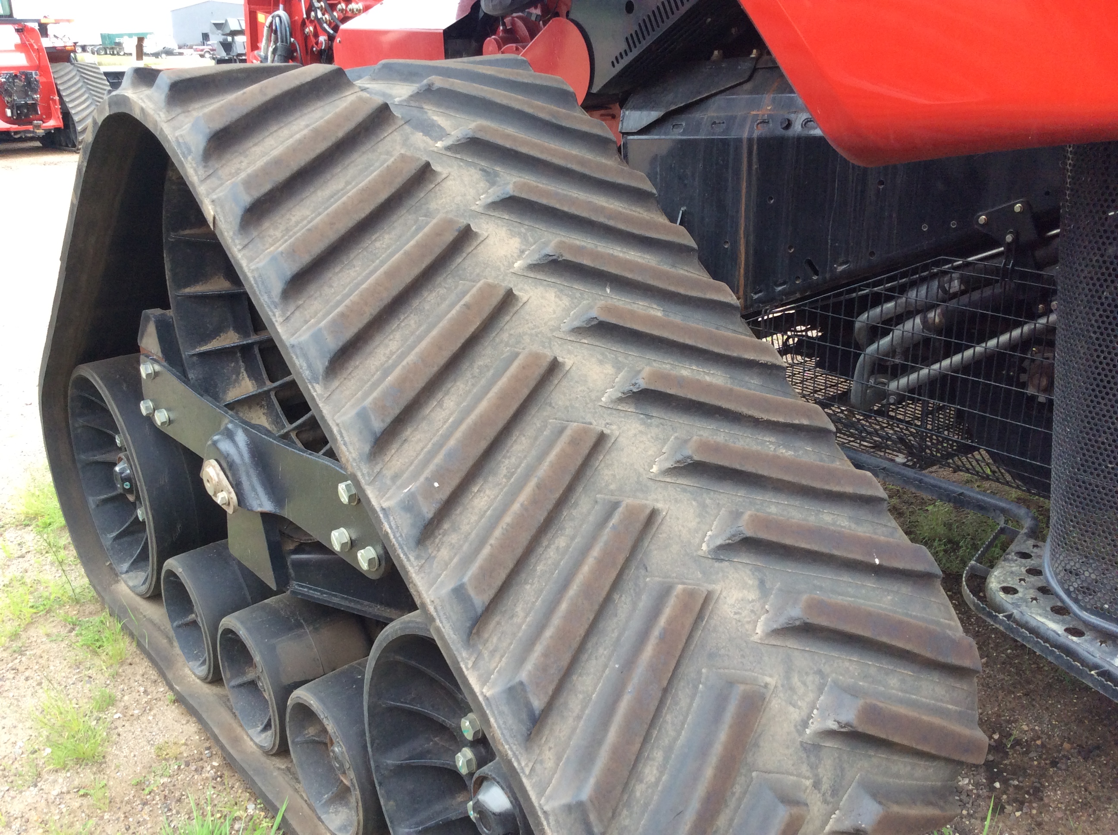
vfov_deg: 44.1
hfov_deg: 56.9
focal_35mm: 32
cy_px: 418
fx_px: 1032
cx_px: 559
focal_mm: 3.3
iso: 50
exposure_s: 1/120
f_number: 2.4
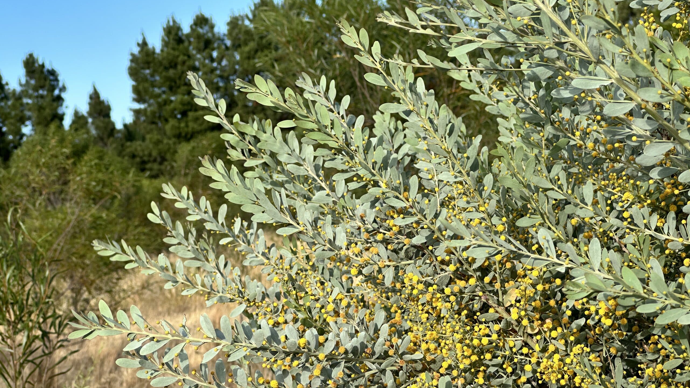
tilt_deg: -1.5
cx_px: 345
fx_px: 1537
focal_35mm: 84
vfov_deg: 14.4
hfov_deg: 25.3
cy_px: 234
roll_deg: +9.5
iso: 32
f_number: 2.8
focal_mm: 9
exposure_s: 1/372
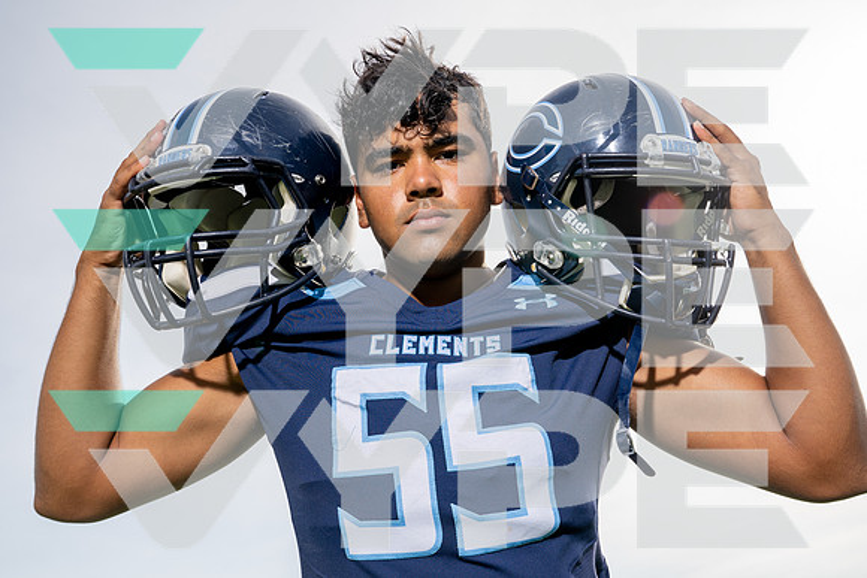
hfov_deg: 50.7
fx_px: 915
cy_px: 289
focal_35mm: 38
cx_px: 434
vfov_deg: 35.1
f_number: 7.1
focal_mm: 38
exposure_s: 1/250
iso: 100
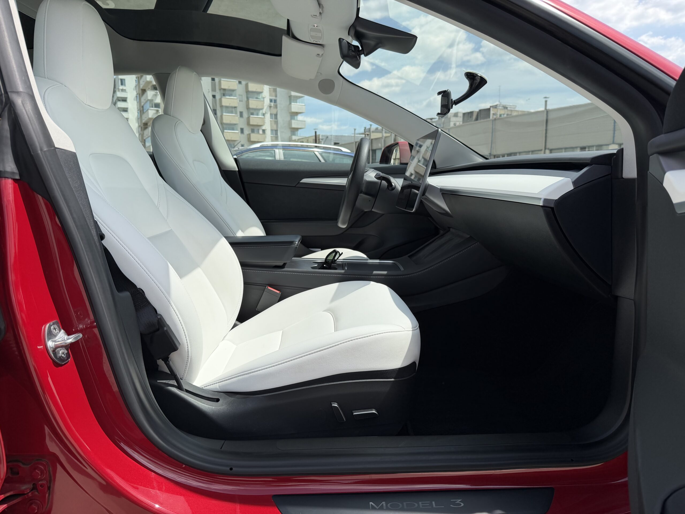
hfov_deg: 71.6
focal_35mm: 24
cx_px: 342
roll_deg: +0.9
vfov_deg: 56.8
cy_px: 257
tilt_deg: -8.4
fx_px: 475
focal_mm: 6.76
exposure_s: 1/5319
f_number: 1.78
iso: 100
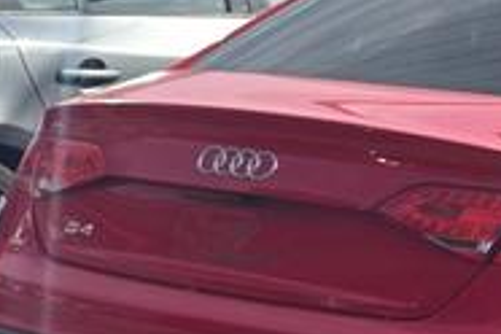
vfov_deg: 7.9
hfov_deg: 9.0
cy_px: 727
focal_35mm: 165
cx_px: -1188
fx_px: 2296
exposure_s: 1/2782
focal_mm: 6.3
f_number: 1.7
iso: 80
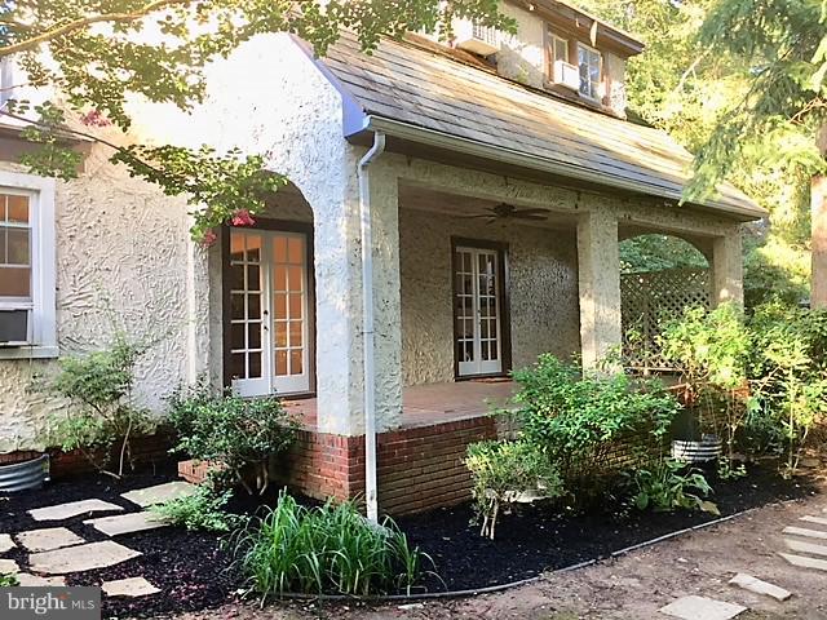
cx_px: 414
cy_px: 310
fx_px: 693
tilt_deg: +1.9
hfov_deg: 61.7
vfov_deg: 48.2
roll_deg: +0.6
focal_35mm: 29
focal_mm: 4.15
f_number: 2.2
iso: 25
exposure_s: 1/40
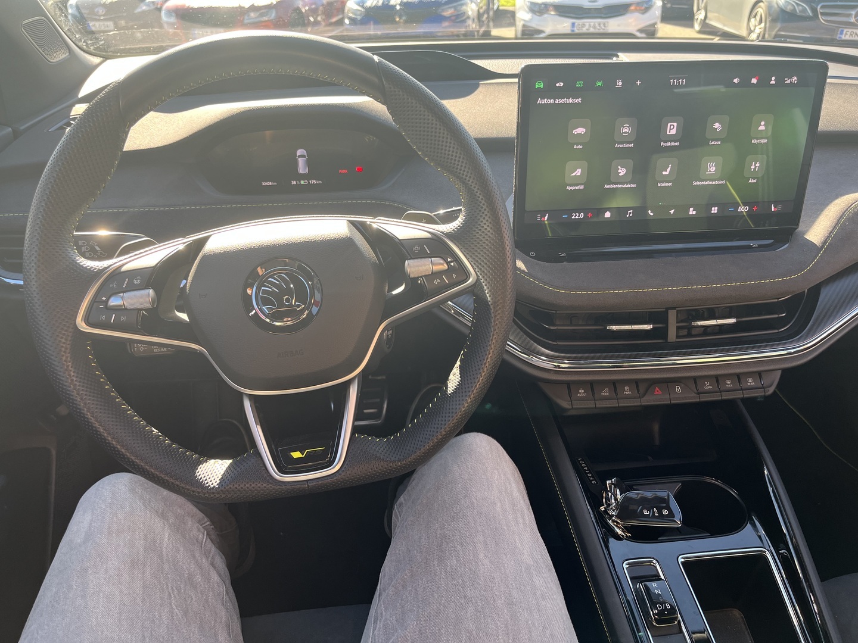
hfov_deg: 67.3
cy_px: 322
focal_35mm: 26
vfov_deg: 53.1
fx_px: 644
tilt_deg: -29.0
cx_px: 429
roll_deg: +2.9
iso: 64
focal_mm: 5.1
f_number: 1.6
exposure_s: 1/172
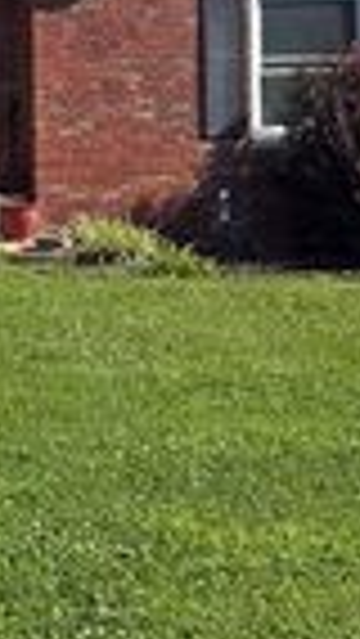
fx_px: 1559
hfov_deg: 12.2
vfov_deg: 22.7
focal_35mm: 92
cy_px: 92
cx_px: -266
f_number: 1.78
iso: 80
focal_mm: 6.76
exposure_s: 1/3425
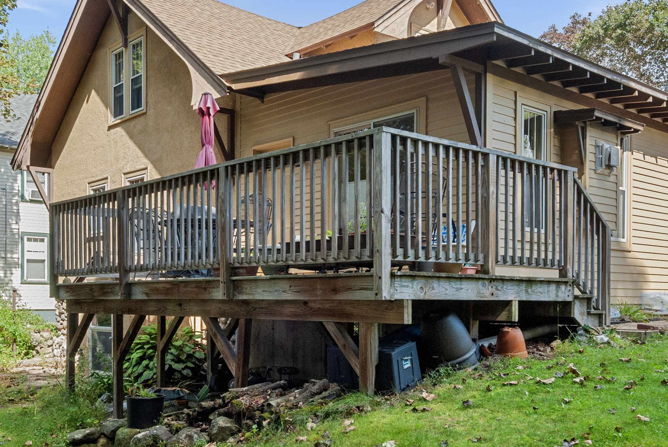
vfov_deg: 28.7
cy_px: 192
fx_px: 873
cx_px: 308
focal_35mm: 47
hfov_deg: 41.8
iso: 200
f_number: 11
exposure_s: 1/60
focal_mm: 24
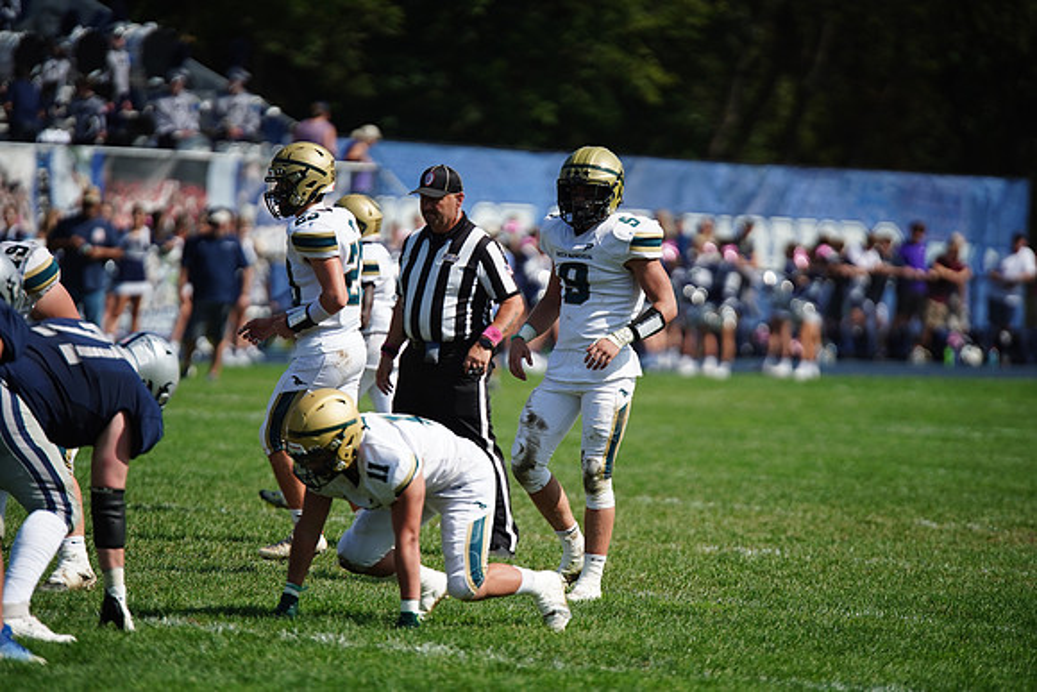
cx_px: 518
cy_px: 346
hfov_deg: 6.9
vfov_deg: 4.6
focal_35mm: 300
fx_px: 8643
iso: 400
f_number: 2.8
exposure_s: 1/6400
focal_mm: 300
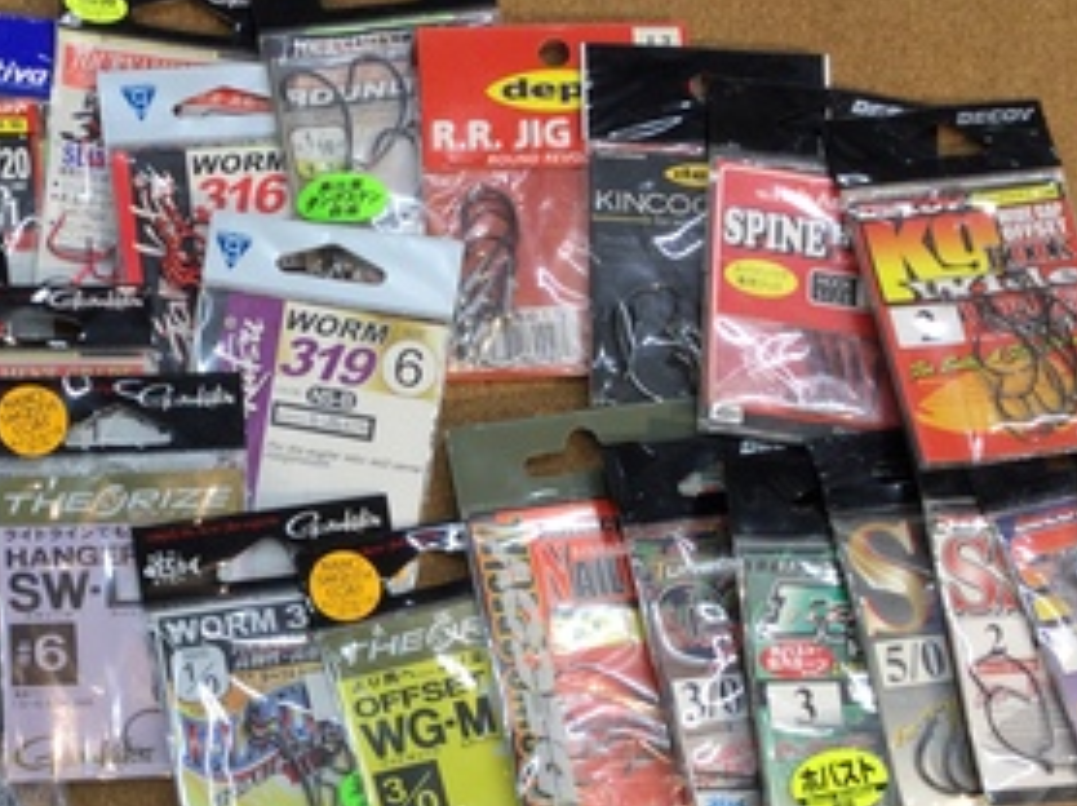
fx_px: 2083
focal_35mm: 67
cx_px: 143
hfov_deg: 28.1
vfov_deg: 21.6
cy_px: 659
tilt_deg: -77.4
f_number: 2.4
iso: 32
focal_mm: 3.3
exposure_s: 1/60
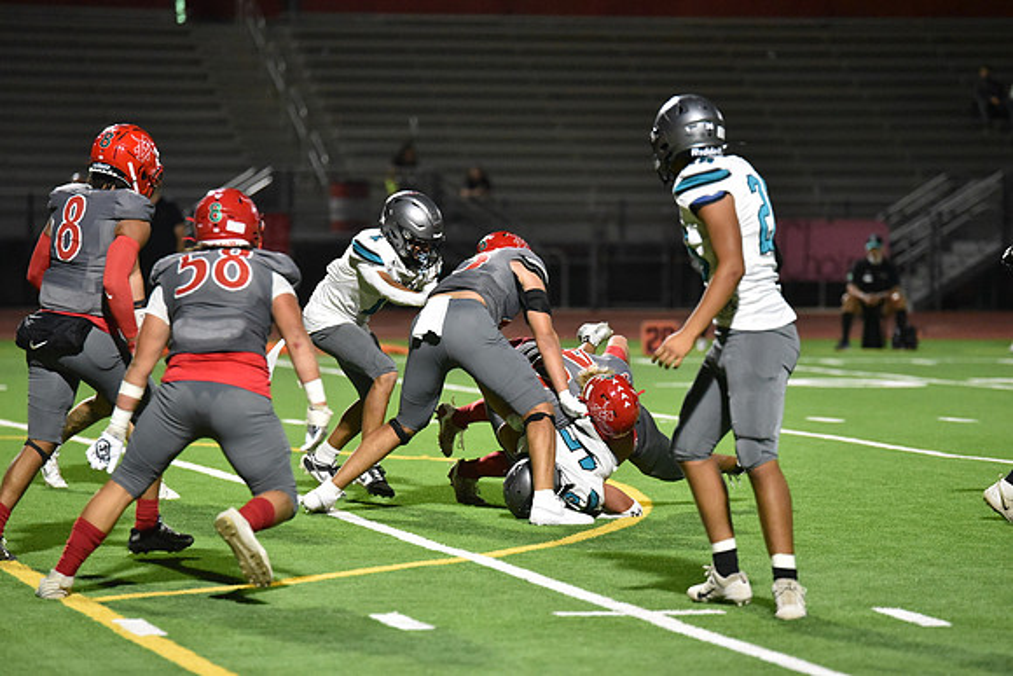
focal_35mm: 200
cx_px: 506
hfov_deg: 10.3
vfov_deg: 6.9
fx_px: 5629
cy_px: 338
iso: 10000
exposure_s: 1/1000
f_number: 2.8
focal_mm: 200
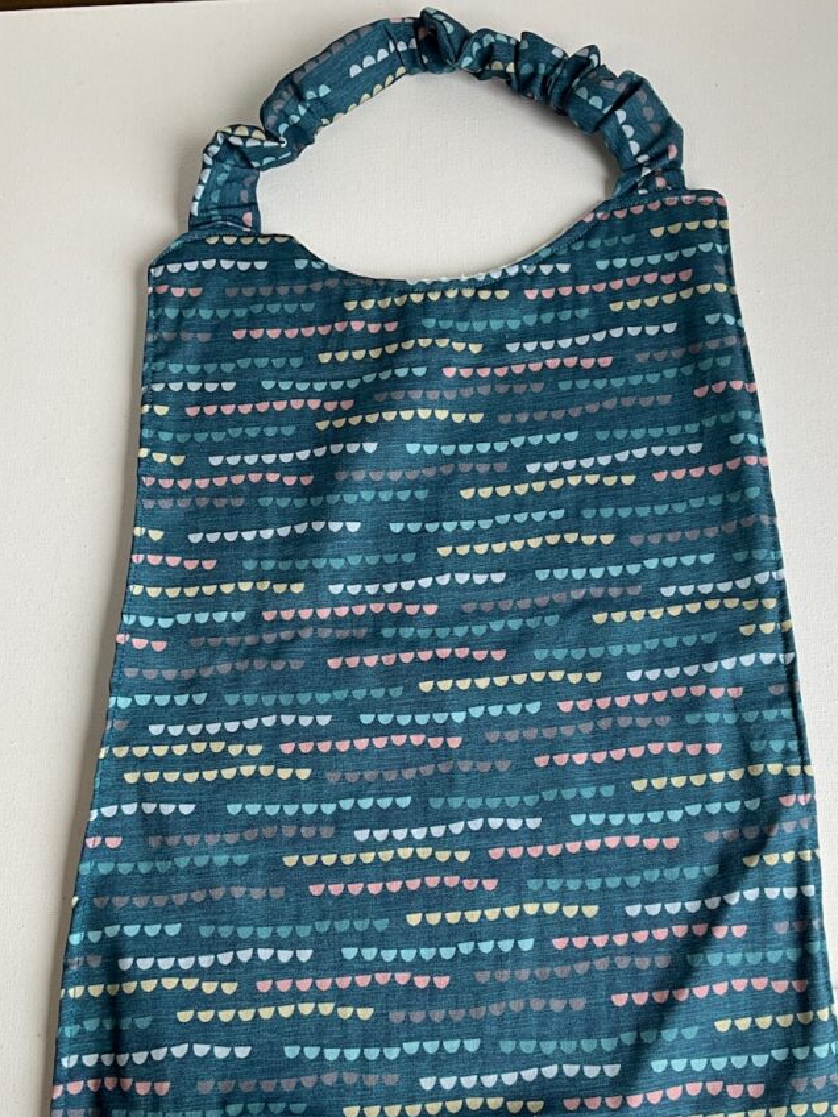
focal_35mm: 35
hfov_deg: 40.6
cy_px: 653
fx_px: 1130
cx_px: 469
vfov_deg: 52.4
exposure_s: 1/206
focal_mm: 3
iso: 20
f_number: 1.8
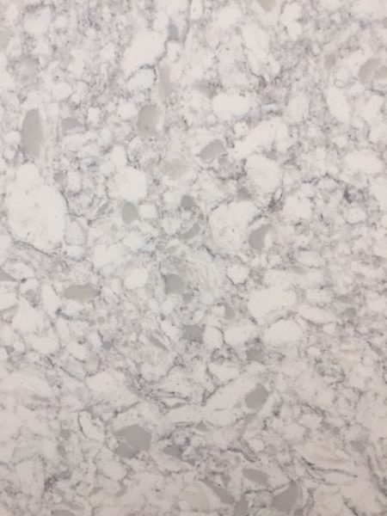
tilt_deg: -15.6
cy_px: 258
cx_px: 194
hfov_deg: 48.2
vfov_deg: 61.7
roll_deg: -0.7
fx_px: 432
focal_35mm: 29
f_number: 2.2
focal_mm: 4.15
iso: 64
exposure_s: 1/30
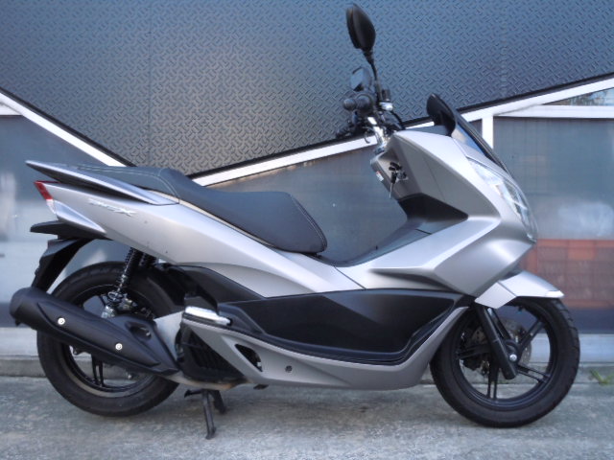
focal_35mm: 39
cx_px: 307
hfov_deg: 47.9
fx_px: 692
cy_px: 230
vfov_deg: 36.8
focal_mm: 6.9
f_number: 4.3
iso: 400
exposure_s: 1/250
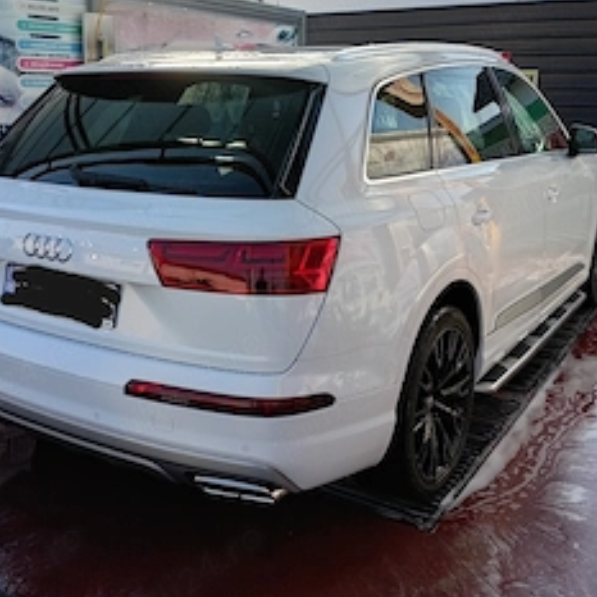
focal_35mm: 38
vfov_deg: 43.6
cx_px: 269
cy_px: 240
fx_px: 741
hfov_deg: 43.8
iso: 100
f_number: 1.8
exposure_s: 1/750
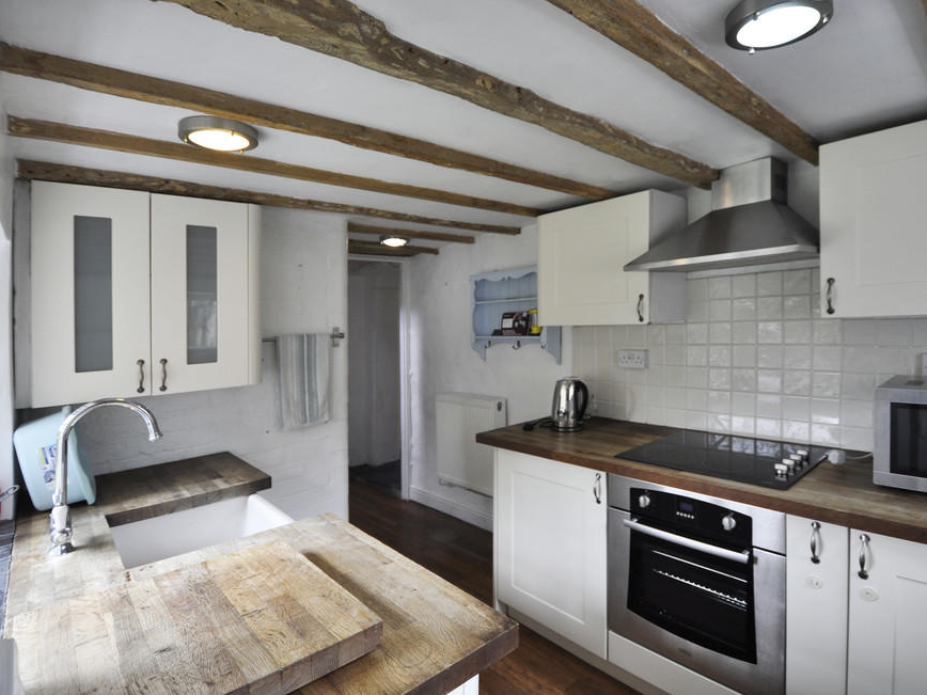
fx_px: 455
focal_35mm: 17
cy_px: 345
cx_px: 539
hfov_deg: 90.2
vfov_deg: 74.7
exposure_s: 1/60
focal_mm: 10
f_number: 4
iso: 400
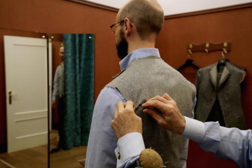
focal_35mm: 36
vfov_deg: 36.8
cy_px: 84
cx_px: 126
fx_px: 252
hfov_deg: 53.1
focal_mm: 24
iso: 6400
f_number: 2.8
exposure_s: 1/1600
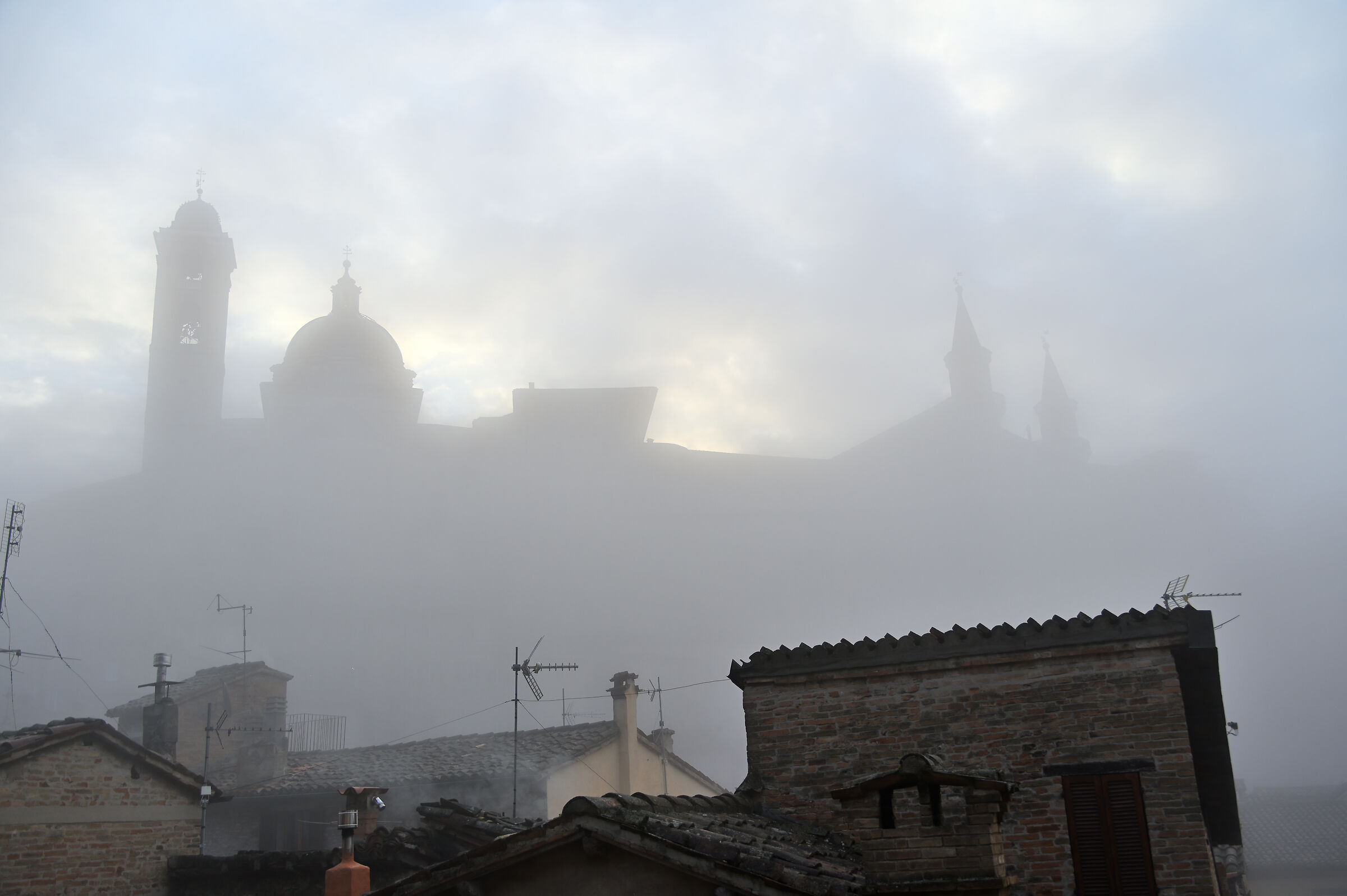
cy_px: 448
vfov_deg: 39.9
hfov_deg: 57.3
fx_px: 1234
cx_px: 674
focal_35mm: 33
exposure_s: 1/200
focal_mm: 33
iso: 100
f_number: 5.6
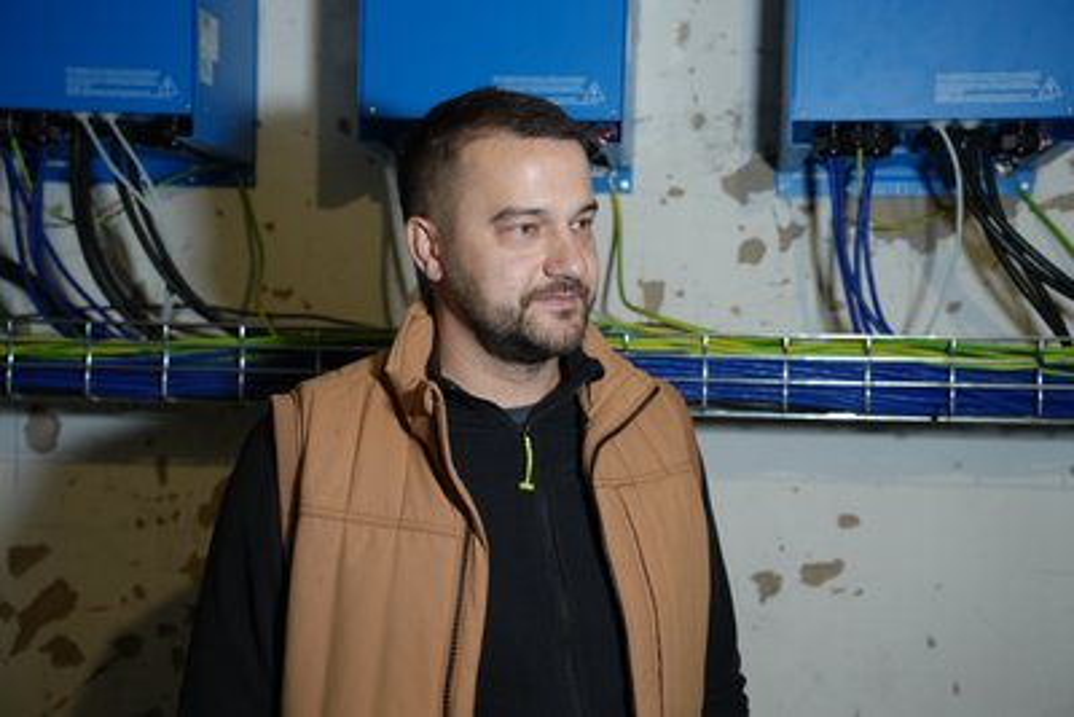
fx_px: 1582
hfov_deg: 37.5
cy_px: 358
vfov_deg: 25.5
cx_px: 537
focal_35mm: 53
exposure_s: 1/160
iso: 4000
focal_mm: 53
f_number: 4
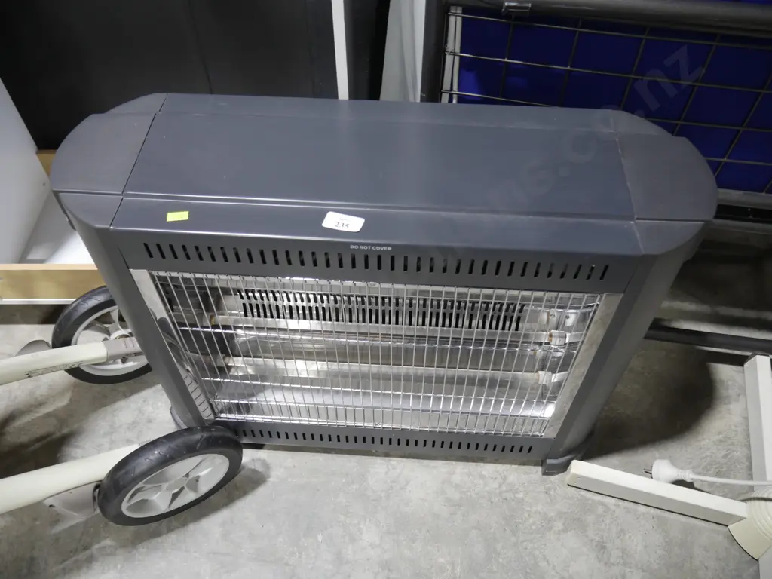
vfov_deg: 49.7
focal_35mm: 28
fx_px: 624
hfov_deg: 63.4
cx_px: 386
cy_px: 290
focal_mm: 14
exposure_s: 1/60
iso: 400
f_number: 3.5
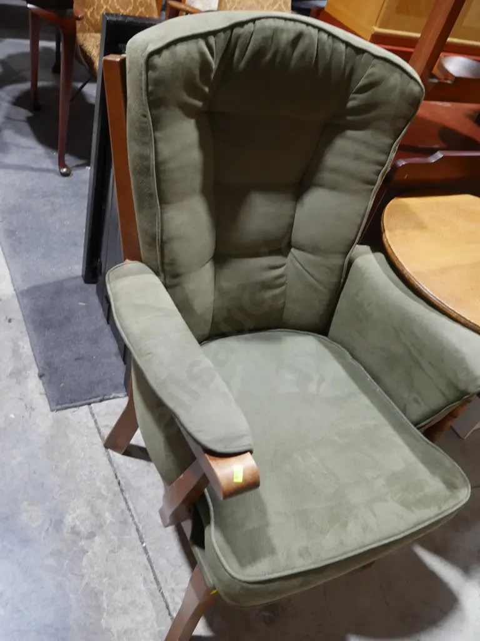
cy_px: 320
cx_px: 240
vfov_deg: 63.4
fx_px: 518
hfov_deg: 49.7
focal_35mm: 28
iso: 800
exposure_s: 1/60
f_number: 4.5
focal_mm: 14
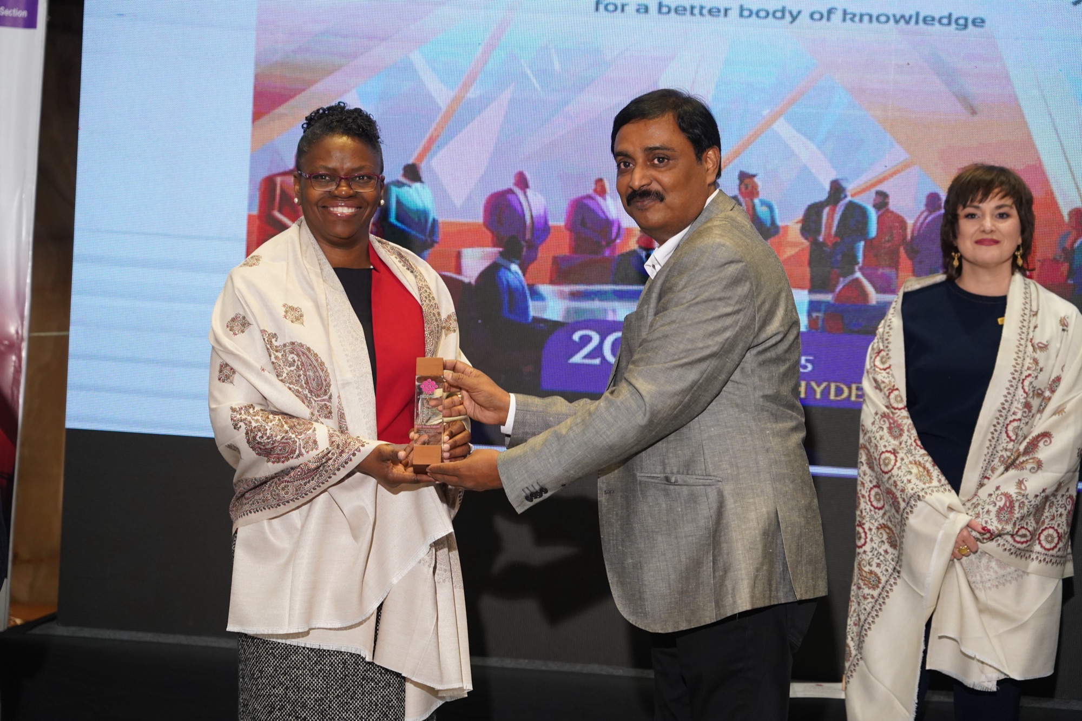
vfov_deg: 16.6
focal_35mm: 82
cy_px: 360
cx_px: 541
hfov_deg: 24.8
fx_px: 2464
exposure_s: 1/160
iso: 2500
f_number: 4.5
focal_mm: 82
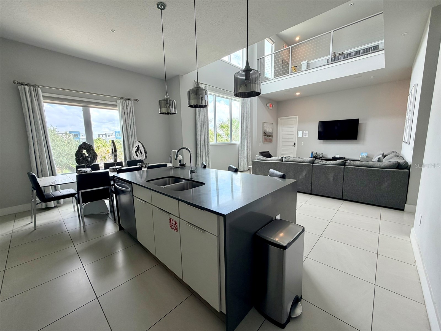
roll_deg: +2.0
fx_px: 178
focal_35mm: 14
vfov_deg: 85.7
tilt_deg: -7.1
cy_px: 166
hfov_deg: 102.1
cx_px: 220
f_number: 2.2
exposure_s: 1/120
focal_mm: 2.22
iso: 80
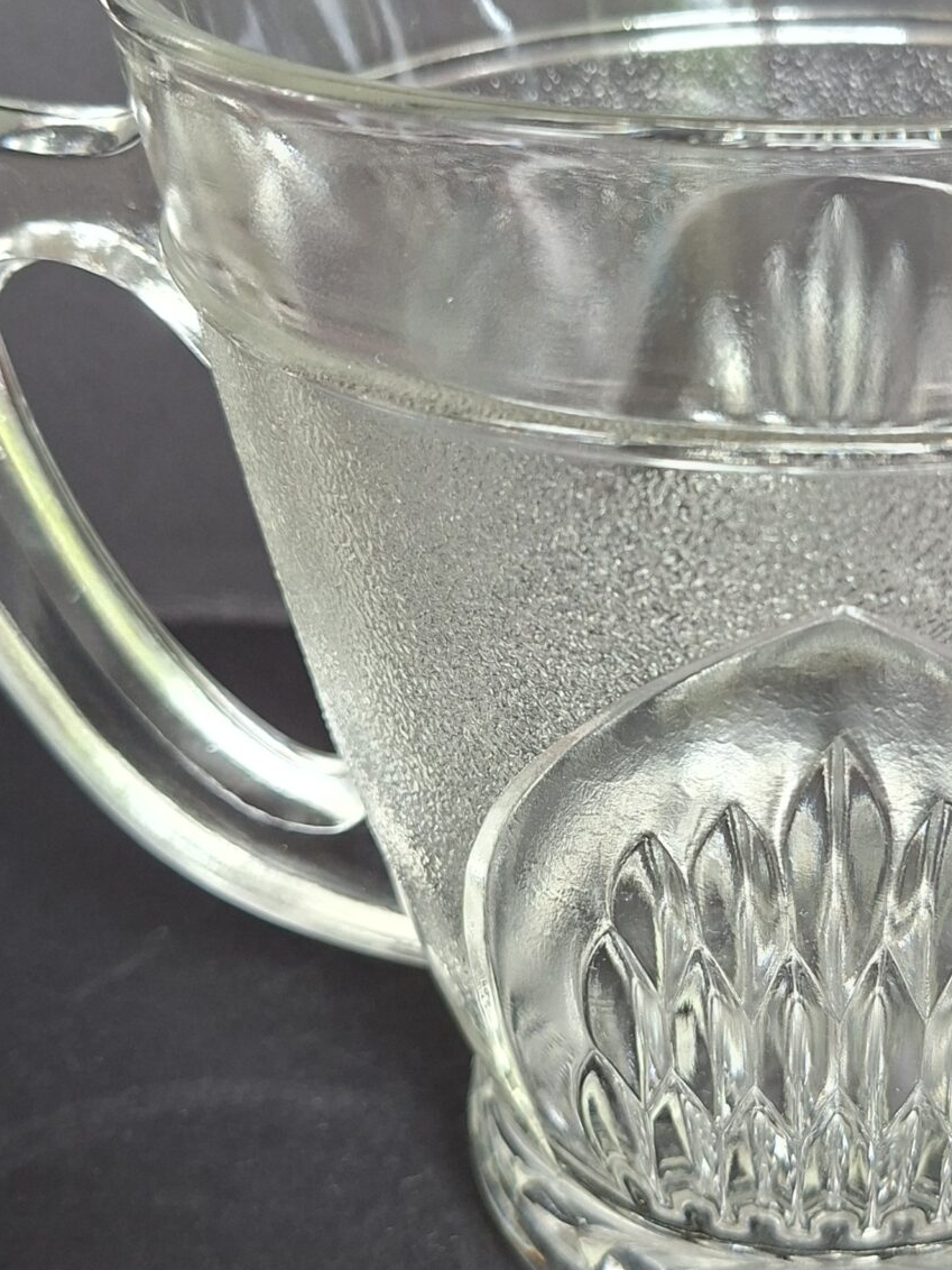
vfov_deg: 36.8
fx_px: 1907
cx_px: 764
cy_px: 626
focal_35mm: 52
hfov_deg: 27.5
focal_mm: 5.54
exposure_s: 1/33
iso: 320
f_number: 1.8
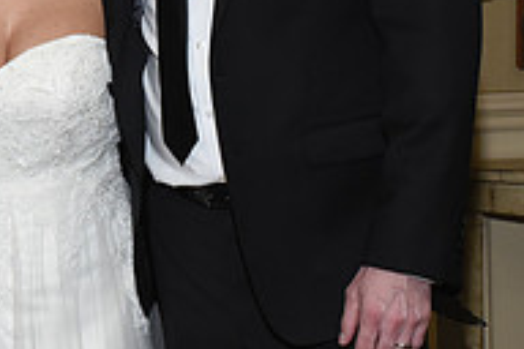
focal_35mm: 157
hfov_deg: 12.7
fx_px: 2285
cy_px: 53
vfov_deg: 8.7
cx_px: -158
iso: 2500
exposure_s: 1/100
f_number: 13
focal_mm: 52
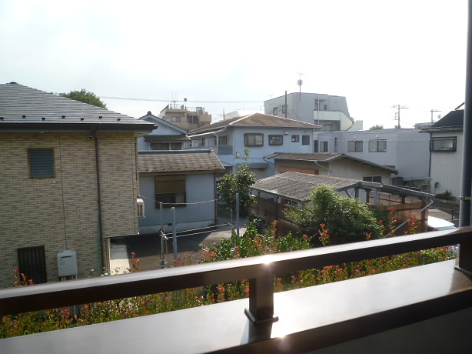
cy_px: 177
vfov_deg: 56.8
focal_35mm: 24
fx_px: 327
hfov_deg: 71.6
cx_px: 236
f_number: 4
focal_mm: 4.3
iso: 80
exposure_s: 1/320
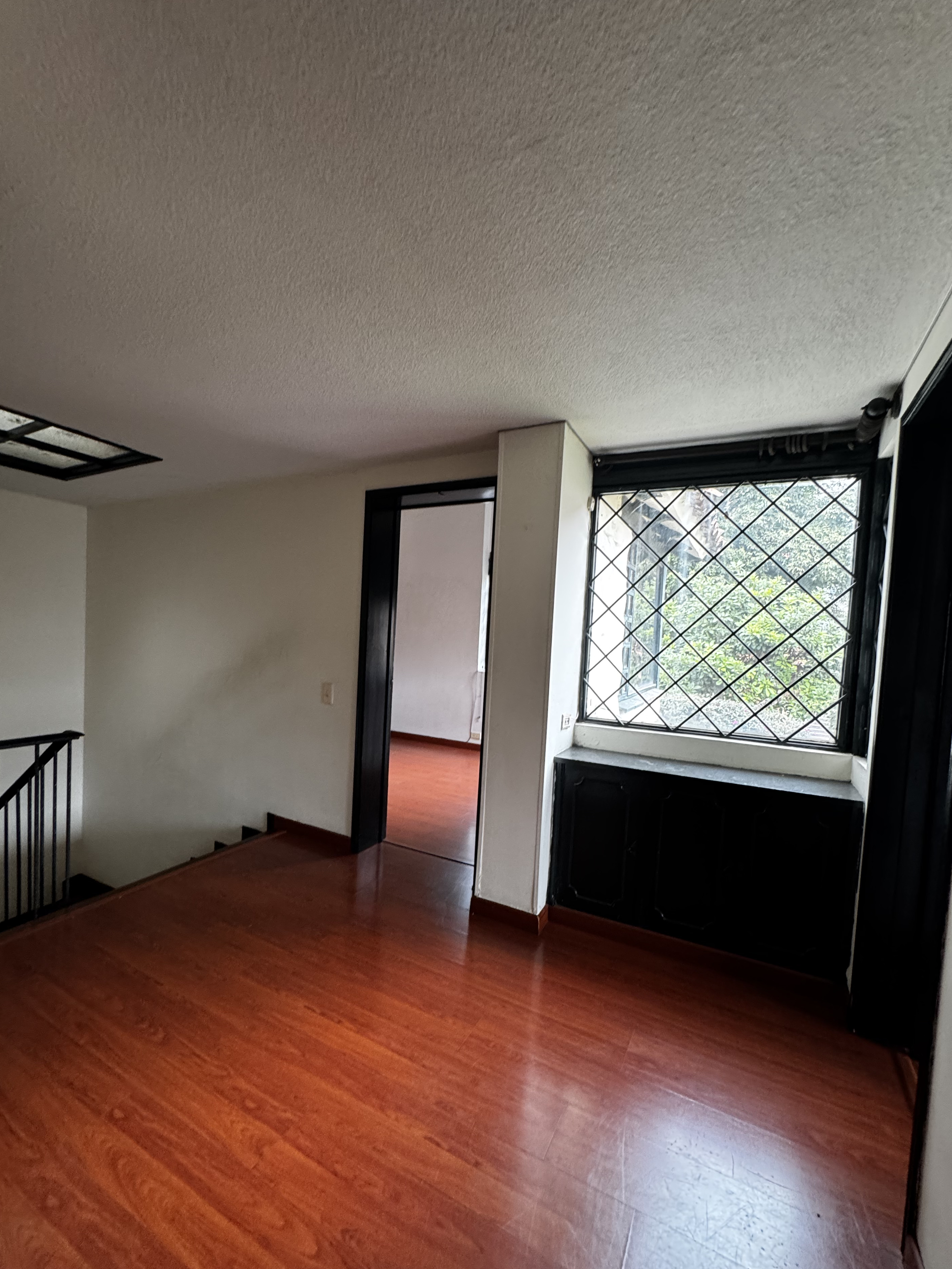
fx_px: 550
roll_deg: -3.2
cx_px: 452
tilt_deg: +1.1
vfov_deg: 98.1
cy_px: 661
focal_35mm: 15
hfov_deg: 81.7
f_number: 2.2
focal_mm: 2.22
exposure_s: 1/60
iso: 250
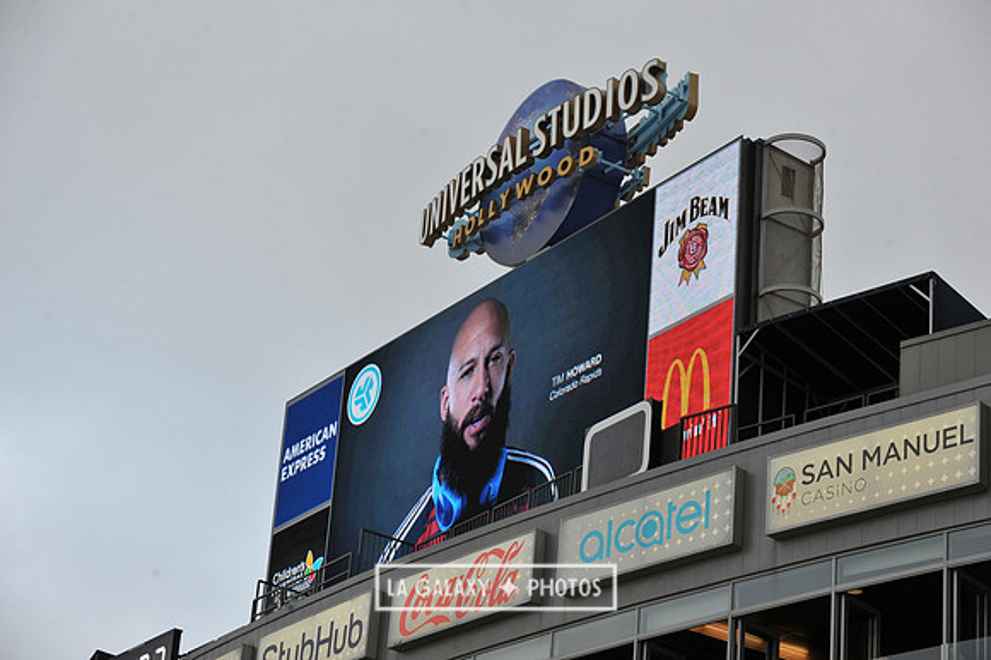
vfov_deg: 13.4
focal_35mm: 102
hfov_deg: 20.0
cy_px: 330
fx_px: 2806
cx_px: 496
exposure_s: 1/200
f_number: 7.1
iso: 400
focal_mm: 102
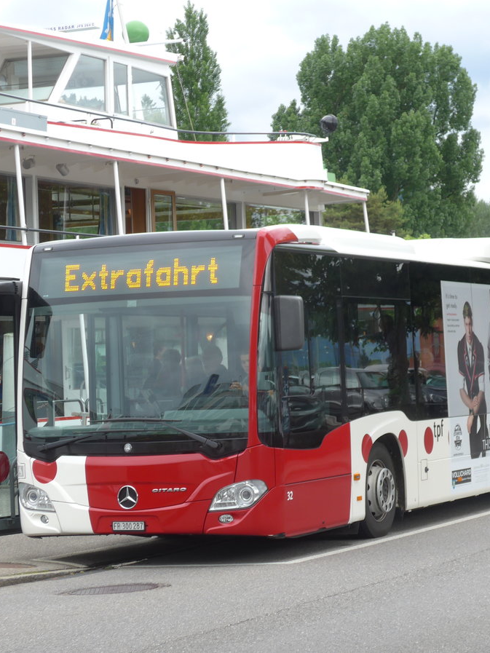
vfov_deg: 18.4
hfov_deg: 13.8
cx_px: 288
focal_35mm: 107
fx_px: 2019
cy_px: 327
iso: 80
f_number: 4.4
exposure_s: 1/100
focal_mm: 16
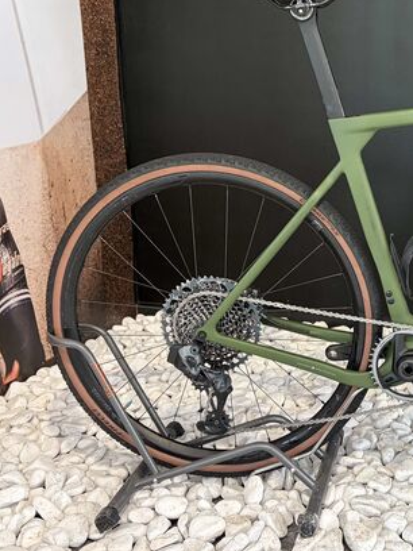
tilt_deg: -12.0
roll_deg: +1.4
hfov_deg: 28.0
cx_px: 408
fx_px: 779
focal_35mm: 49
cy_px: 234
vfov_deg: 38.8
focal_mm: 5.96
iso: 160
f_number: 1.6
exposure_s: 1/50
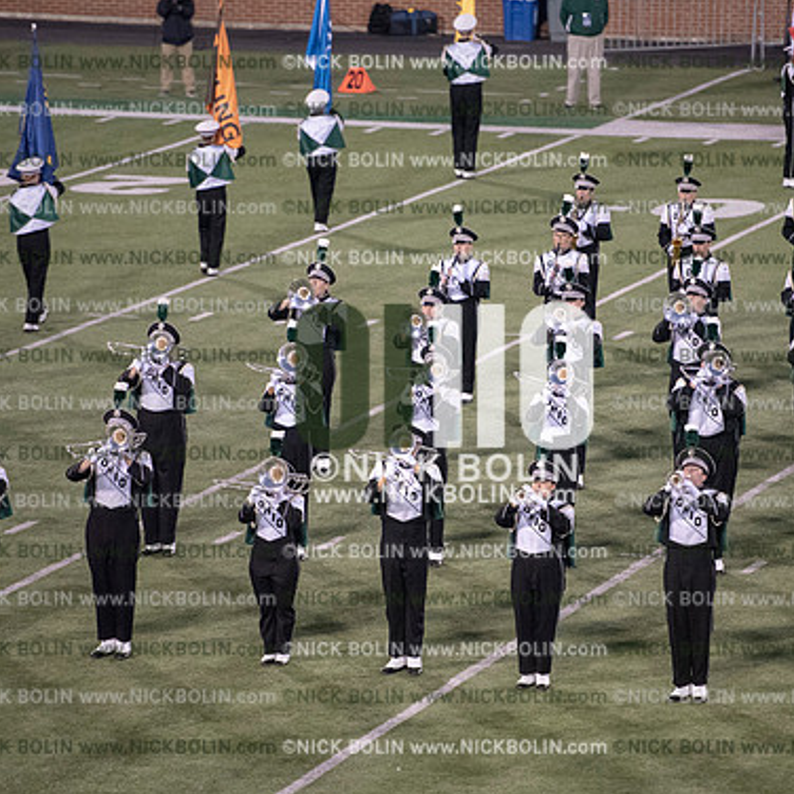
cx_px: 443
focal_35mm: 262
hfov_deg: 6.7
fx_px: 6799
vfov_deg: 6.7
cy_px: 404
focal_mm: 200
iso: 5000
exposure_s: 1/1250
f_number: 3.2
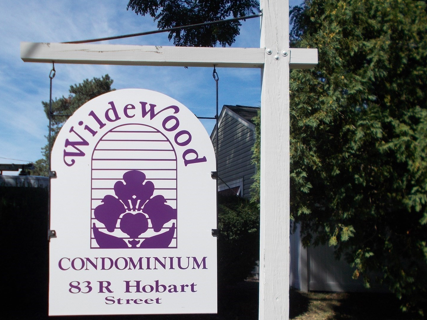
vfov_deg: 38.5
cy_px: 192
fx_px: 456
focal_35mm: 37
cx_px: 173
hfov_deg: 49.9
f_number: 8
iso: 80
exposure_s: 1/200
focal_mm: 4.6
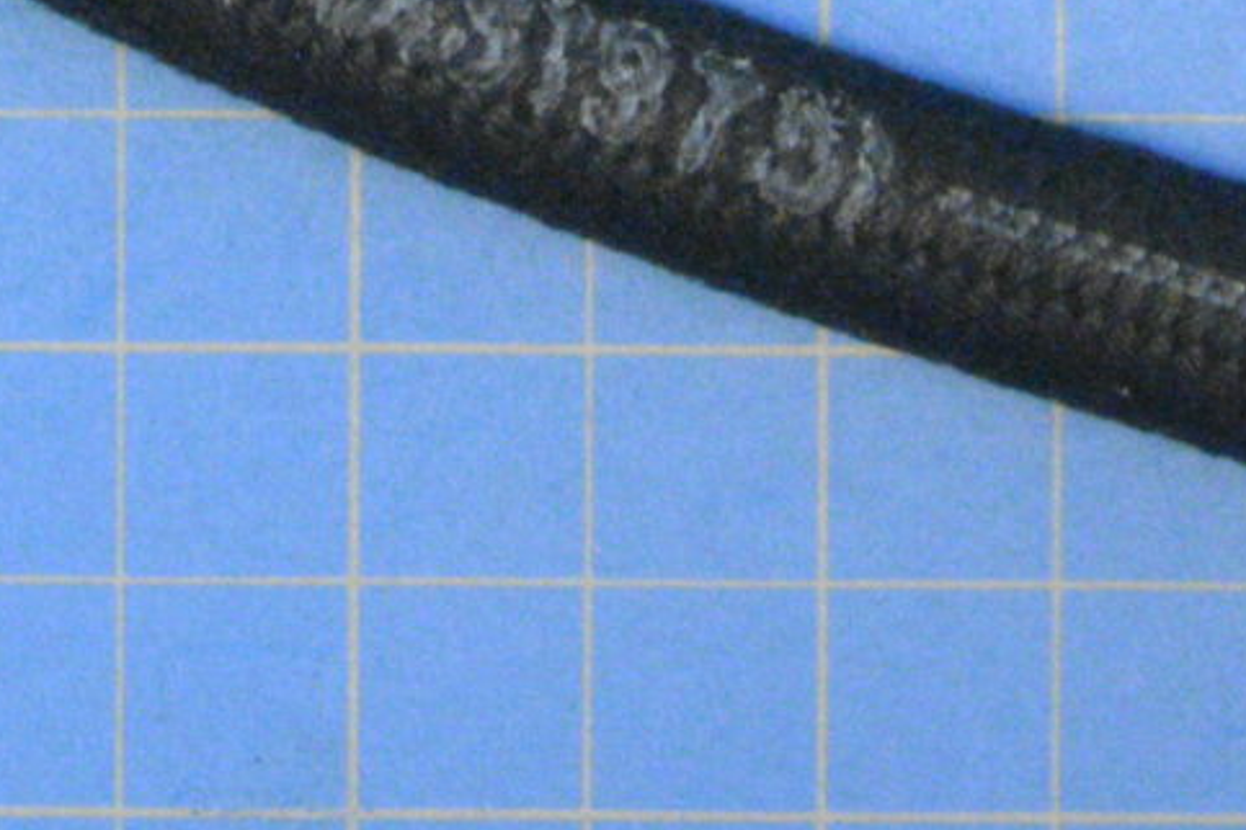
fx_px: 13220
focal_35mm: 382
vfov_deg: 3.6
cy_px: -968
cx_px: 477
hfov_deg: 5.4
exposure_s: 1/6
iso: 6400
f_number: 8
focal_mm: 48
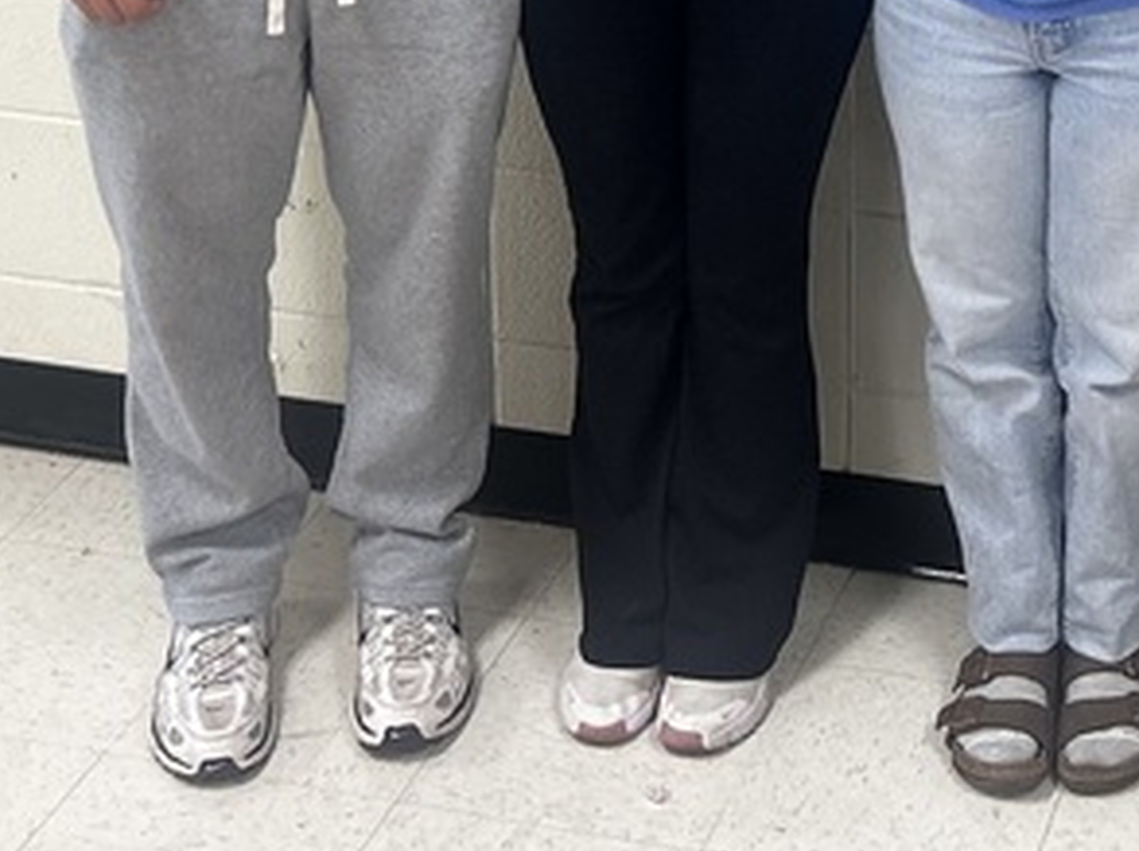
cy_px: -622
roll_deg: -0.5
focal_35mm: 91
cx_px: 1104
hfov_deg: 20.9
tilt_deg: -11.2
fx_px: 2991
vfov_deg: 14.5
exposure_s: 1/60
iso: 80
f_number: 1.5
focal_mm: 5.7
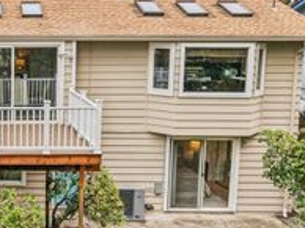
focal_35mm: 62
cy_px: 178
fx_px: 546
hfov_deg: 28.8
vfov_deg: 23.3
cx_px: -17
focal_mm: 8.7
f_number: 1.8
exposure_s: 1/800
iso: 200
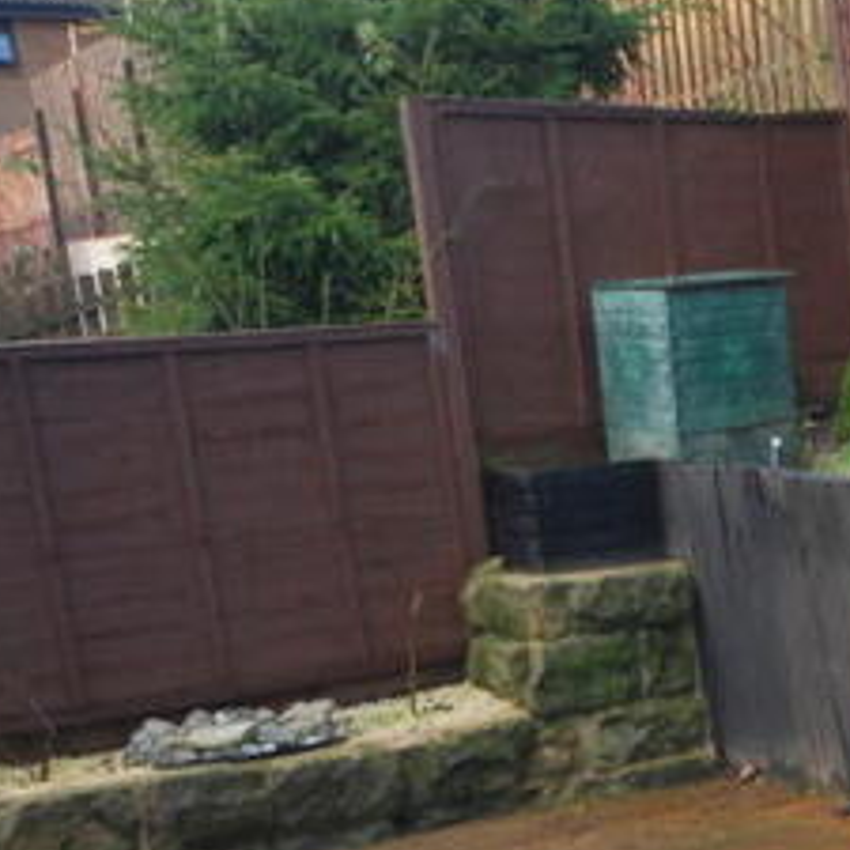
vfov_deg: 23.0
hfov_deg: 21.5
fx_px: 2056
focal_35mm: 74
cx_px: 1048
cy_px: 708
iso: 200
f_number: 5.6
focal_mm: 20
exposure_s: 1/60
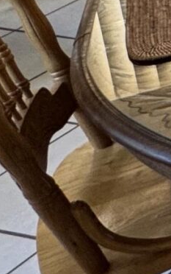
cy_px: -206
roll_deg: -2.0
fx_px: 759
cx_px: 768
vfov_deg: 17.1
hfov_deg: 7.1
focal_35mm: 102
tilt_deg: -14.5
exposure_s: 1/60
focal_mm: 2.22
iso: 160
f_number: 2.2
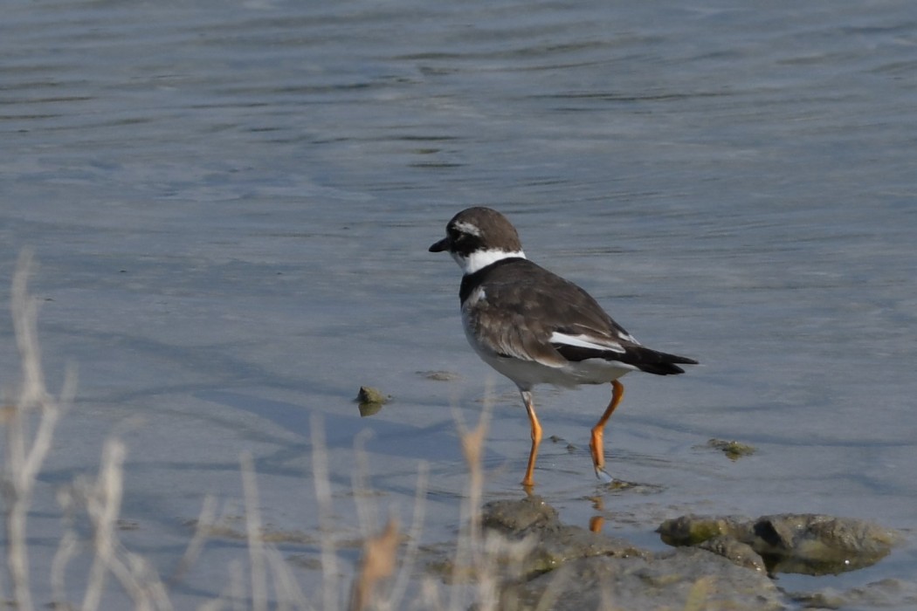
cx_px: 458
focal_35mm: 300
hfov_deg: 6.9
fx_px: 7641
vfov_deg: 4.6
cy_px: 306
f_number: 7.1
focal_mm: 200
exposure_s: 1/1000
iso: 200
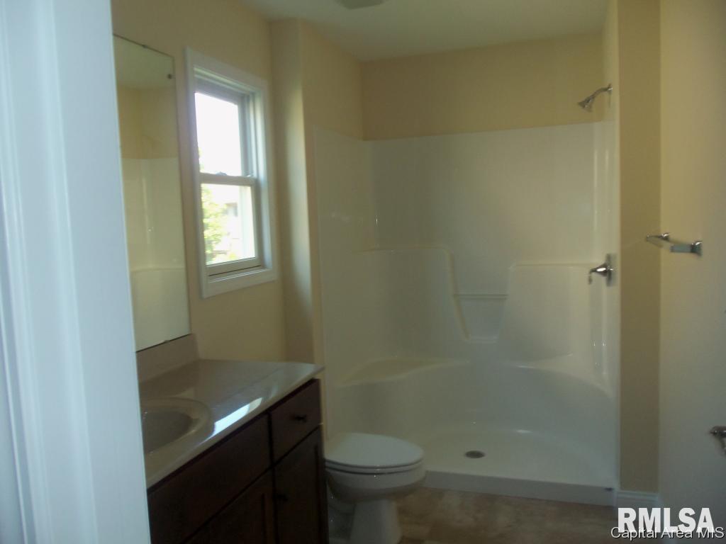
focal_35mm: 29
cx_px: 363
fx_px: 608
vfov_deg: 48.2
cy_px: 272
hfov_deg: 61.7
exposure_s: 1/30
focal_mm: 5.2
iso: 100
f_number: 3.4
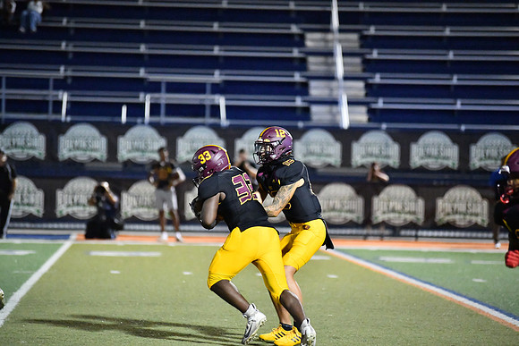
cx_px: 260
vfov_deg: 6.9
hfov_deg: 10.3
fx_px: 2884
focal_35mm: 200
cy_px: 173
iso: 18000
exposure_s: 1/3200
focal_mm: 200
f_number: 2.8
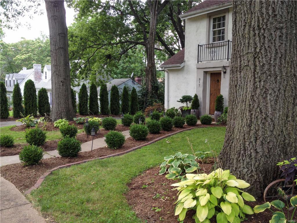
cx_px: 148
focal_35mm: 35
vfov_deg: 40.7
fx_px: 300
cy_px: 112
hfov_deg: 52.6
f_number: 2.4
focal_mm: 4.28
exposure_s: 1/60
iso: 64
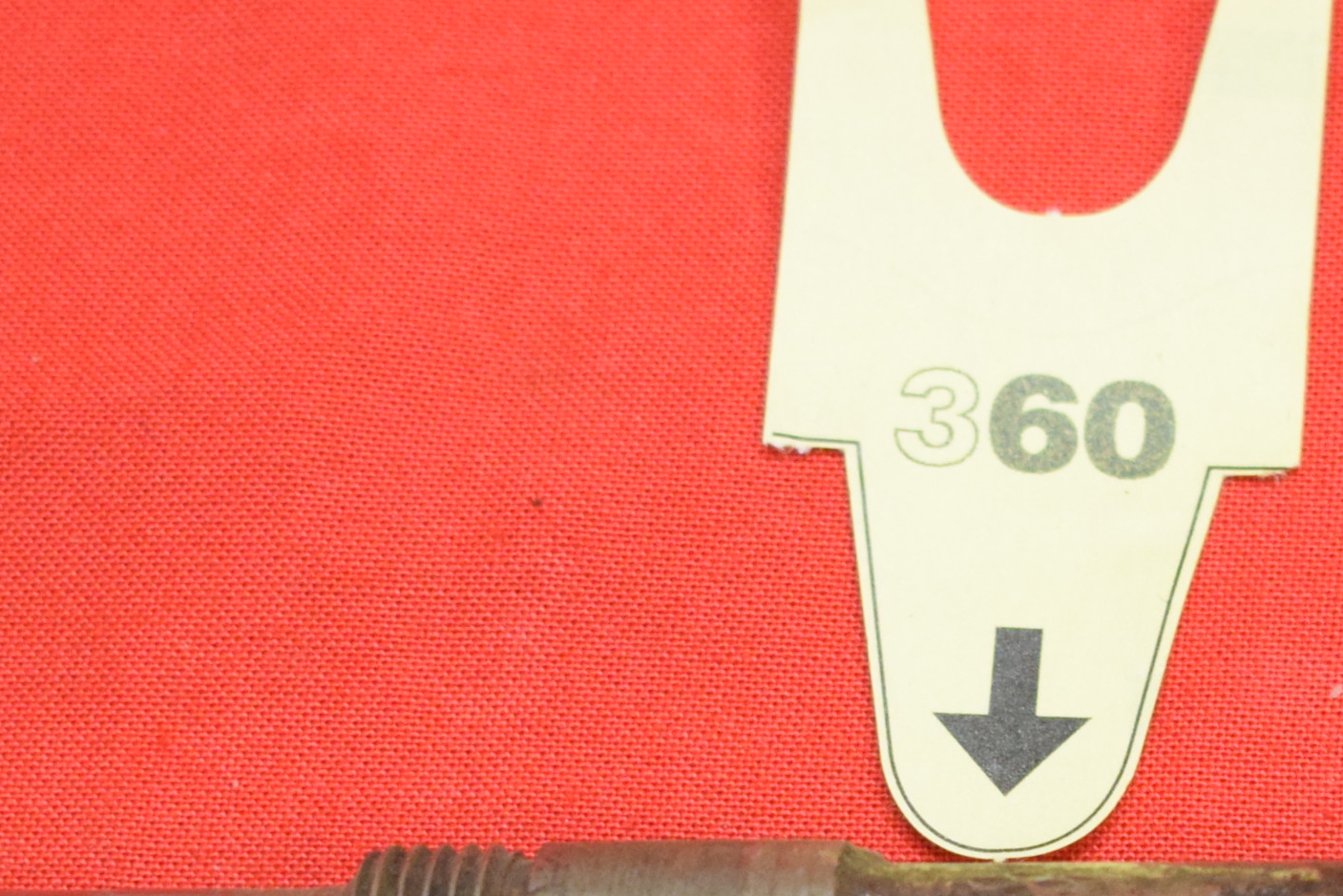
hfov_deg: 13.7
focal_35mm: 149
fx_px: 5545
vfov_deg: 9.2
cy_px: 903
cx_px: 1144
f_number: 5
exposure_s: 1/125
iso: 2000
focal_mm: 31
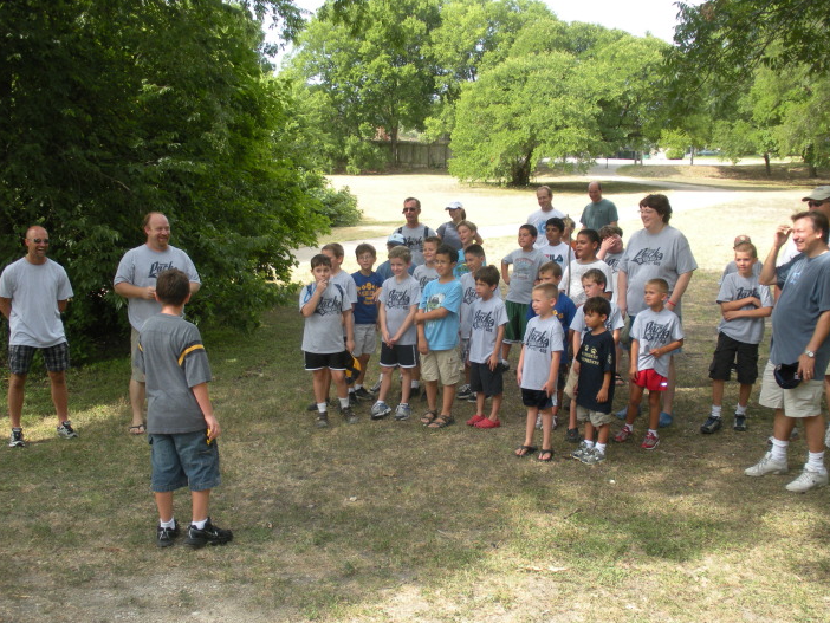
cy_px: 327
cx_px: 450
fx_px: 983
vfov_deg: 35.1
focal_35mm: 41
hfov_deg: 45.7
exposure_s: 1/206
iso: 88
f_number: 3.5
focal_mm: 6.3
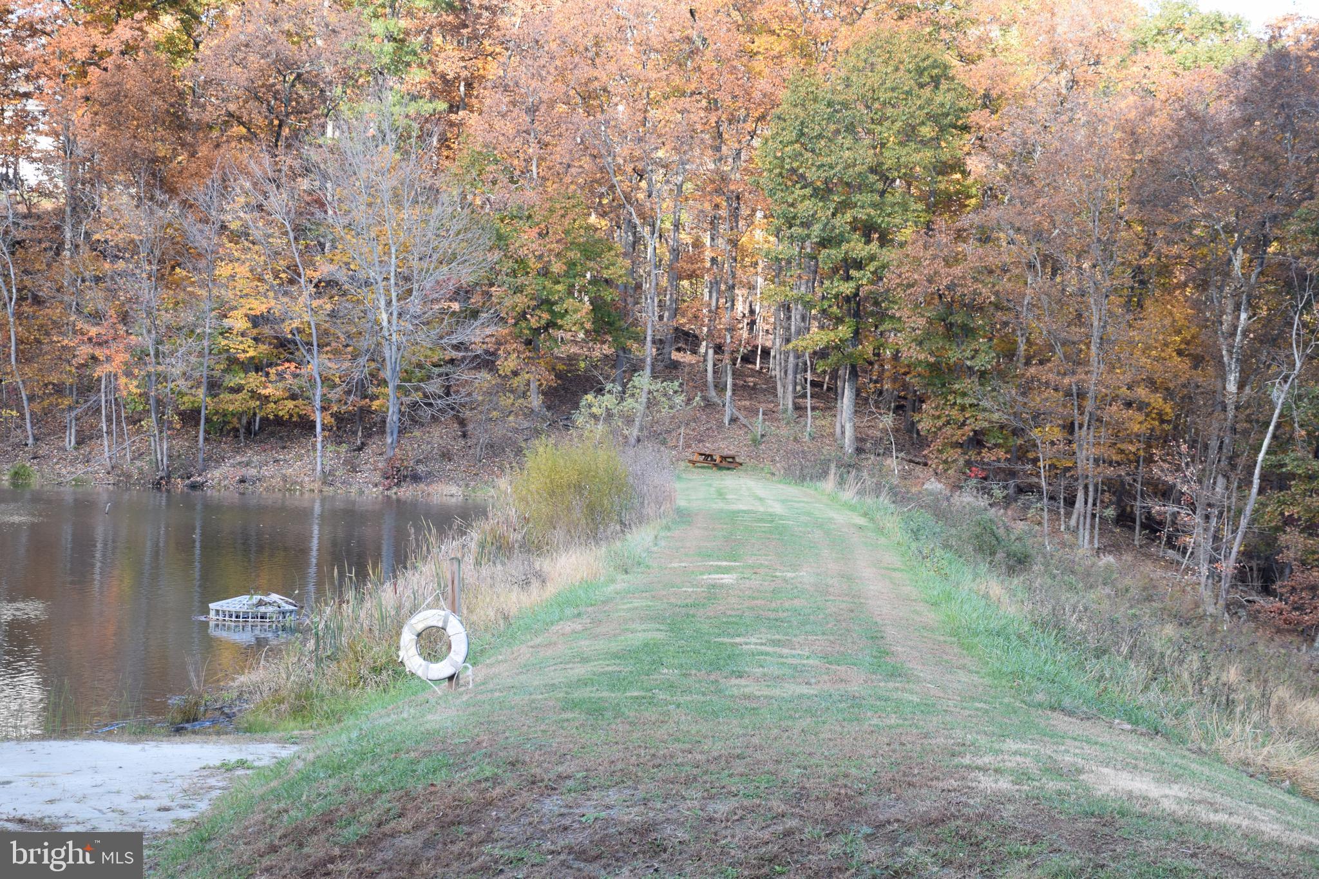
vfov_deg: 17.5
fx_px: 2857
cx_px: 660
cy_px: 440
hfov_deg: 26.0
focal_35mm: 78
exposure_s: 1/160
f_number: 6.3
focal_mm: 52
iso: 400
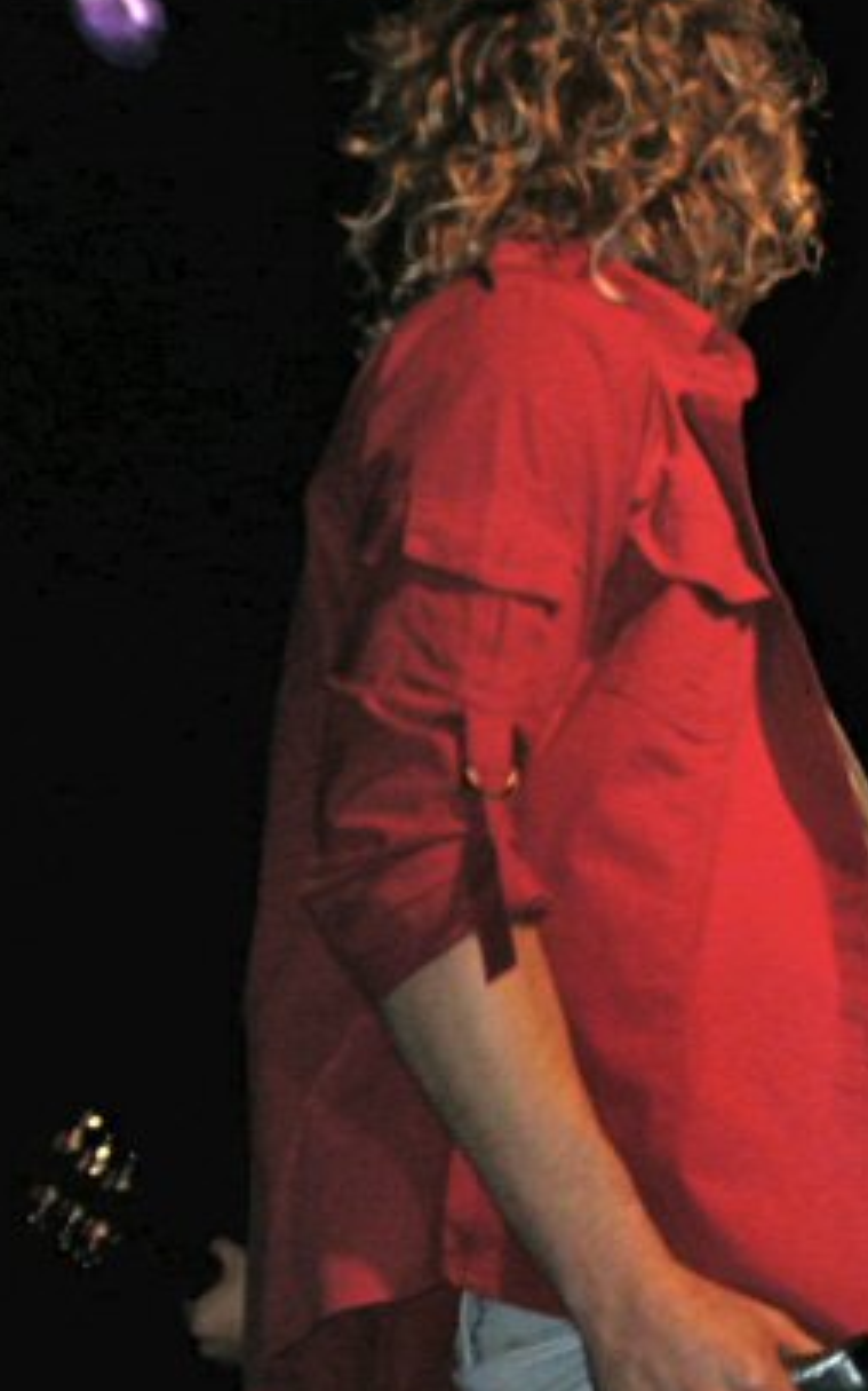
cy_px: 773
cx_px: 449
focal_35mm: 154
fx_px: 5831
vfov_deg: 13.6
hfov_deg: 8.5
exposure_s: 1/59.9
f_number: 4.4
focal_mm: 14
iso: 200
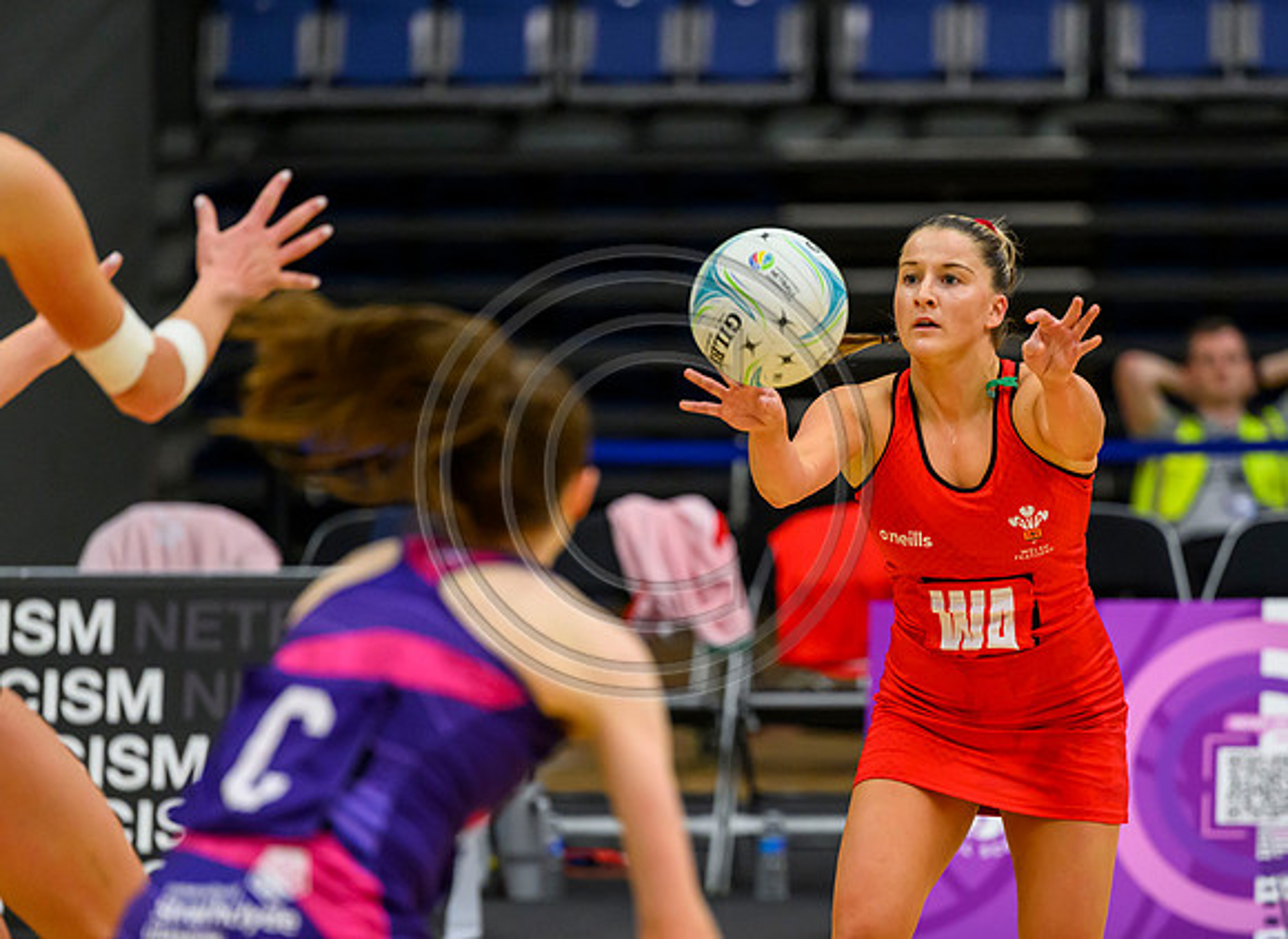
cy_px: 551
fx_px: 10061
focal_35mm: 273
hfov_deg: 7.3
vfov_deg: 5.3
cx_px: 906
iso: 4000
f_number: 3.2
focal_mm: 200
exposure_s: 1/1000
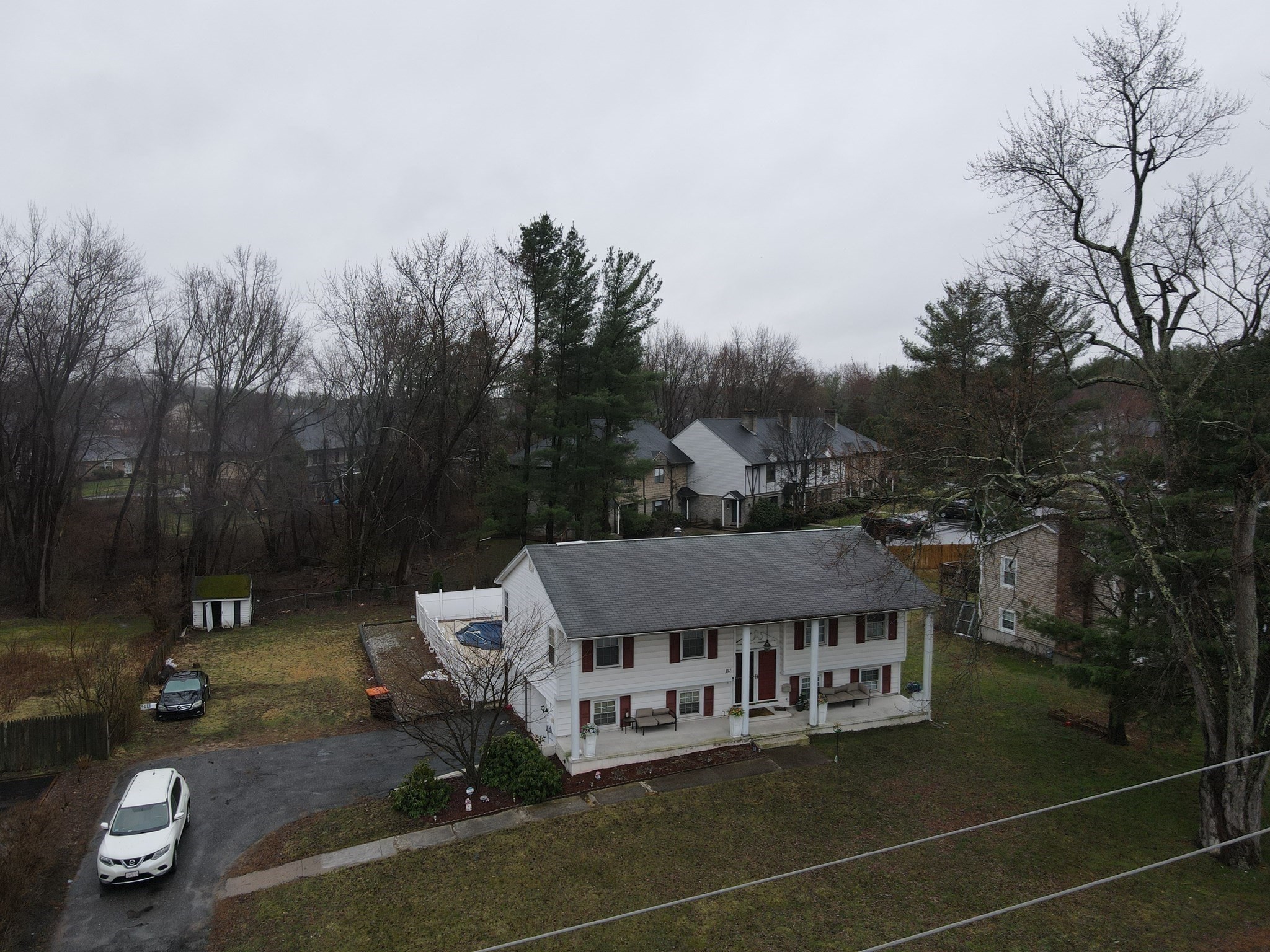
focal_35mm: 24
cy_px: 476
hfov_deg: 71.6
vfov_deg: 56.8
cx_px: 635
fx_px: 881
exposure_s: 1/120
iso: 100
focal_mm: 4.5
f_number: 2.8
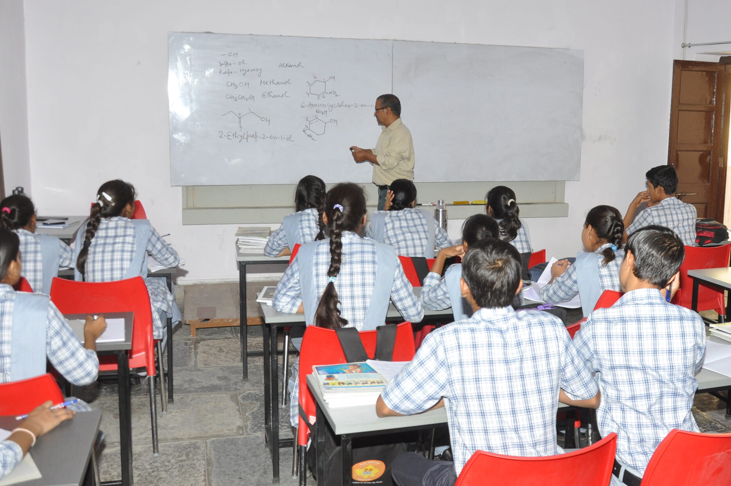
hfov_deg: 51.3
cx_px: 463
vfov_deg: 35.8
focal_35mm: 37
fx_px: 750
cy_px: 211
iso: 400
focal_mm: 18
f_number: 5.6
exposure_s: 1/80
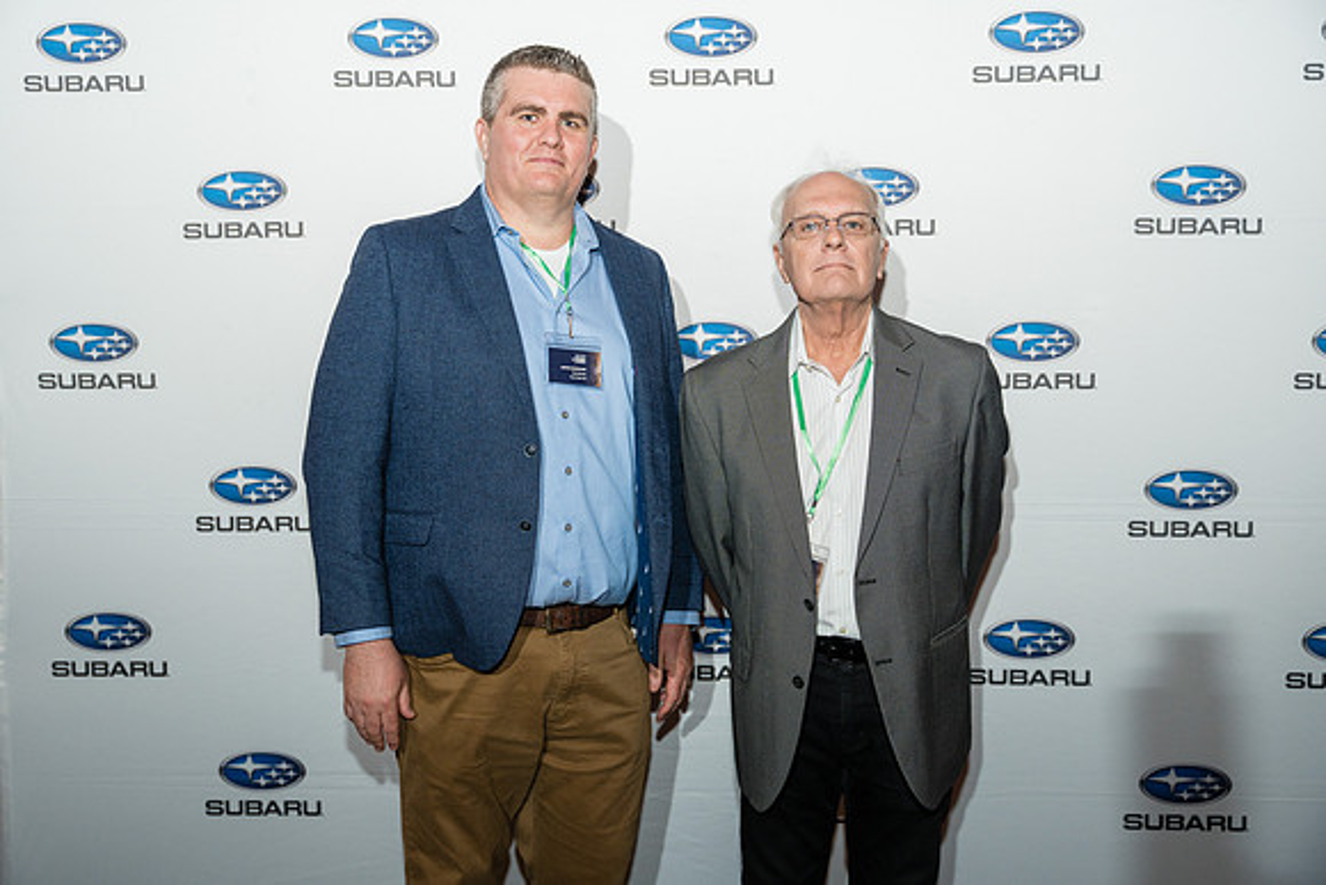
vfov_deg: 34.4
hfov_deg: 49.8
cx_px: 651
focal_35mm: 39
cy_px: 435
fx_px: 1428
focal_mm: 36.7
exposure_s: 1/250
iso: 640
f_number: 2.8
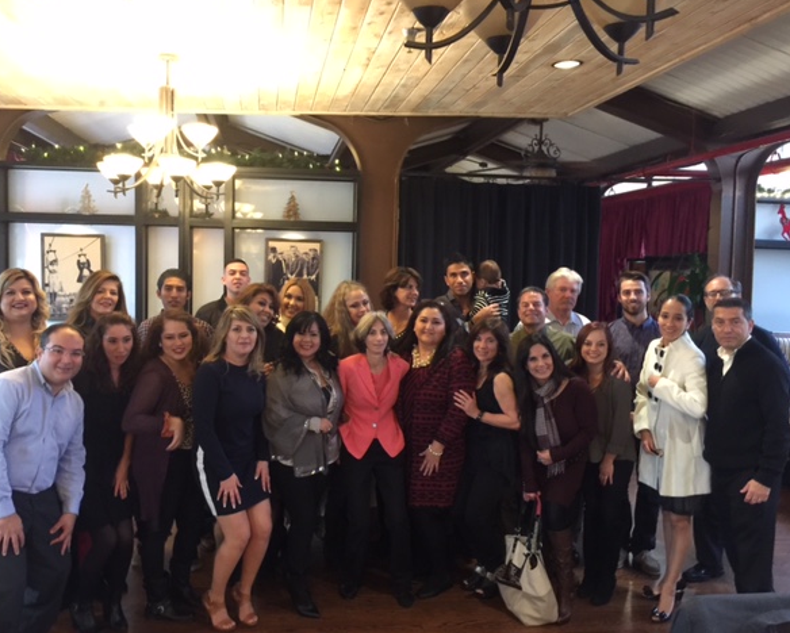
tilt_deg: -0.8
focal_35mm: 31
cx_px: 369
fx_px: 725
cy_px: 310
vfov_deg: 47.2
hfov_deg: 57.1
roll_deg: -2.1
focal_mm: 4.15
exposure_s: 1/4
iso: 100
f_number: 2.2
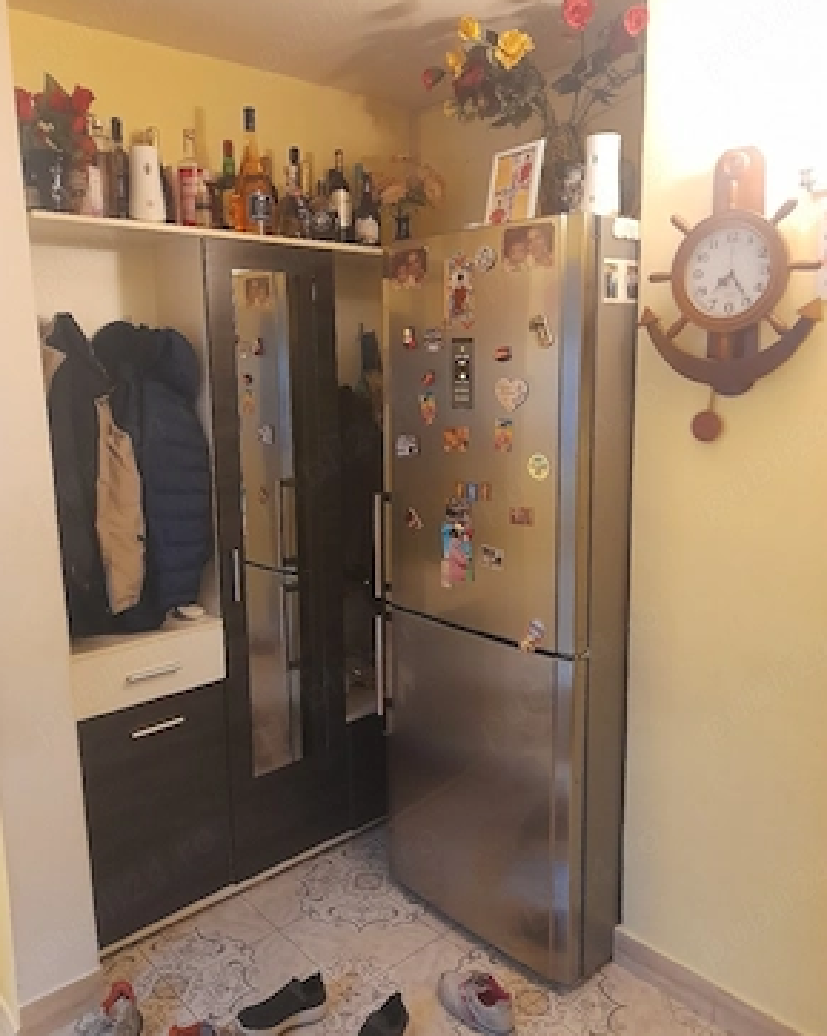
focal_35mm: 27
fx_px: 827
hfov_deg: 53.1
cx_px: 403
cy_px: 484
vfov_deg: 64.0
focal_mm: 4.6
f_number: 2
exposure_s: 1/25
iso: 400
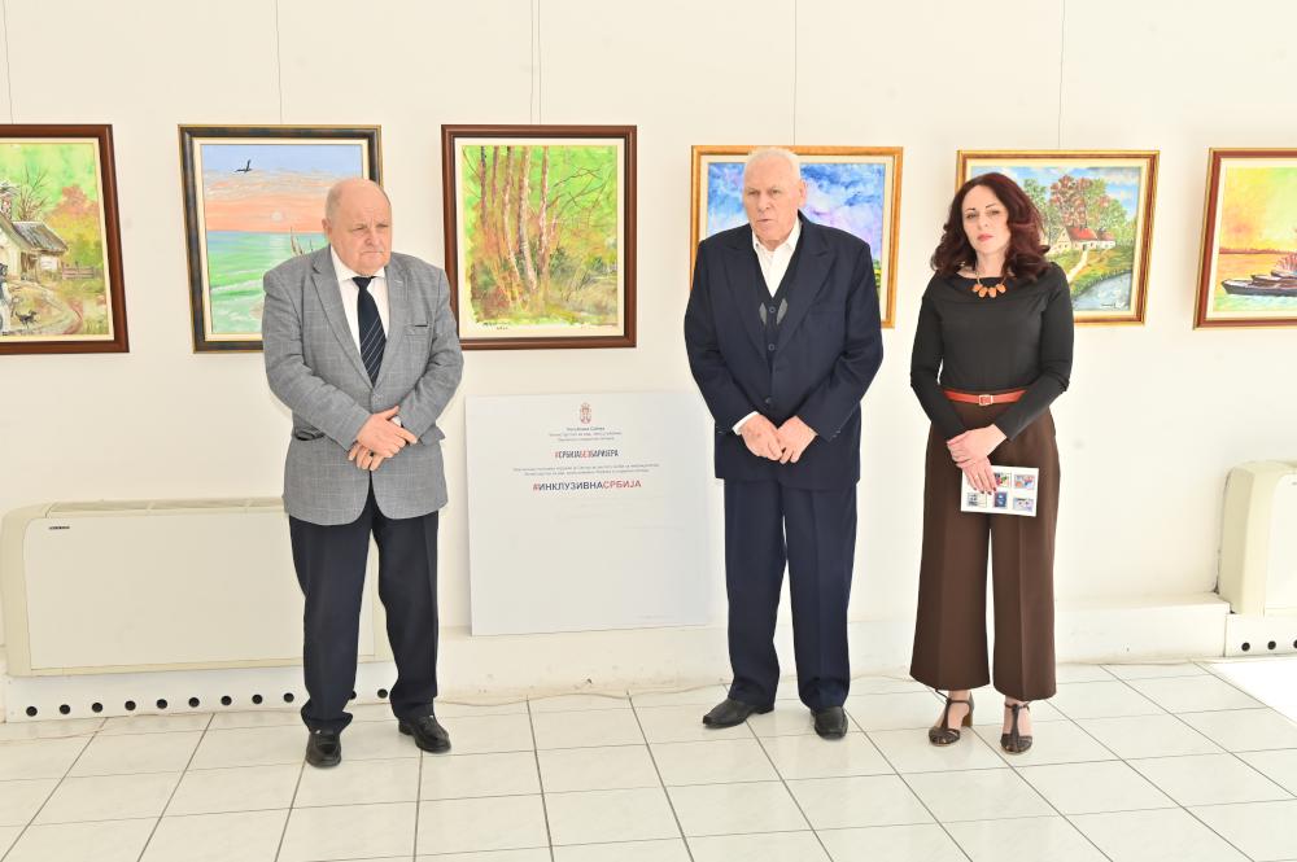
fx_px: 1332
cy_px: 431
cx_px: 648
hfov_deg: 51.9
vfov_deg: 35.9
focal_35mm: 37
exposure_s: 1/200
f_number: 9
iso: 320
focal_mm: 37
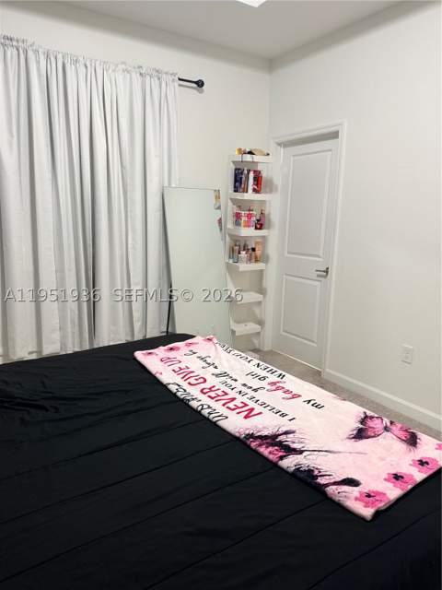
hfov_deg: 56.8
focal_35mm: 24
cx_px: 221
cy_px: 295
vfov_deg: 71.6
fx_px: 409
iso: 250
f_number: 1.78
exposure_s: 1/60
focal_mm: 6.76
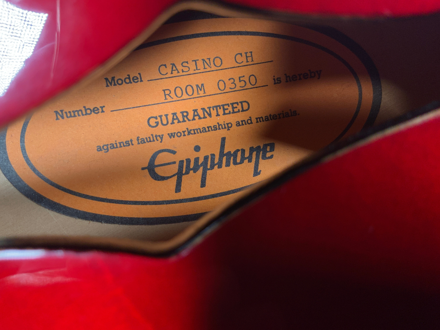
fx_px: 369
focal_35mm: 29
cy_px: 165
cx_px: 220
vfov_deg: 48.2
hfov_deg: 61.7
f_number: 1.8
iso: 50
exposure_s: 1/104
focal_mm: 3
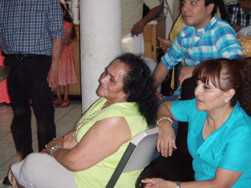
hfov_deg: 22.5
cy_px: 94
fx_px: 631
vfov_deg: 17.0
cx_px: 126
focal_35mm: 87
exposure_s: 1/60
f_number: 4.3
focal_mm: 15.52
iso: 500
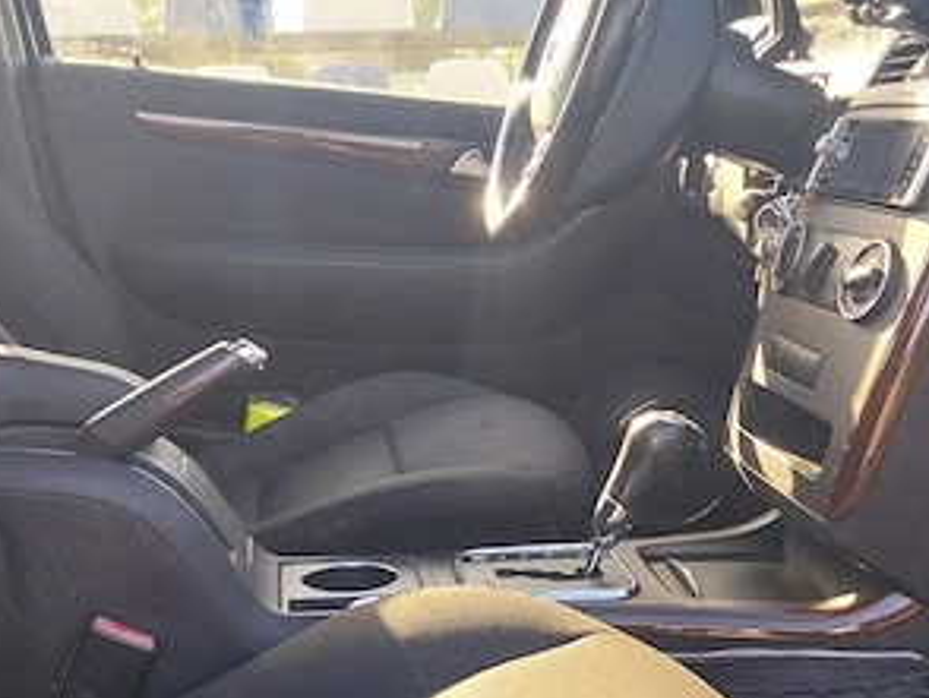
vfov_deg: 27.1
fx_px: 1424
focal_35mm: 53
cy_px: 550
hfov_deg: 36.0
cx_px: 367
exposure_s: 1/60
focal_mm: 4
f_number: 1.8
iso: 32
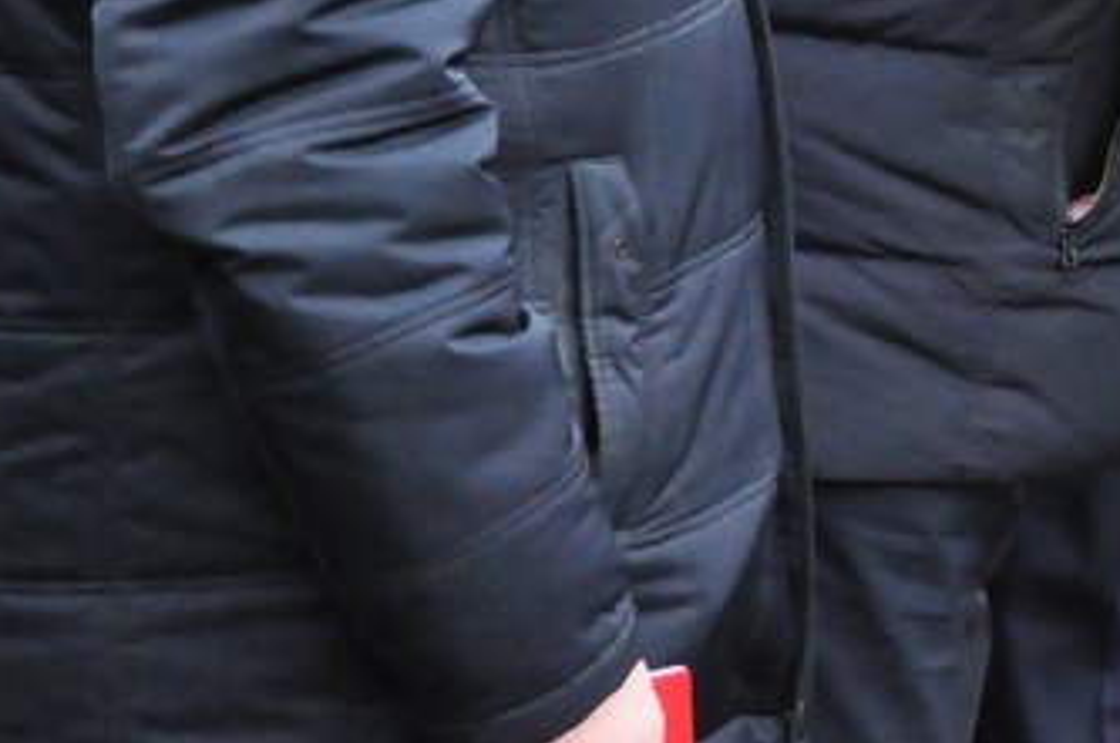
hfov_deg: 10.1
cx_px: 1698
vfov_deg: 6.8
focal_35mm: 198
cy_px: -545
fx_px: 6151
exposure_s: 1/200
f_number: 7.1
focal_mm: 38
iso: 3200
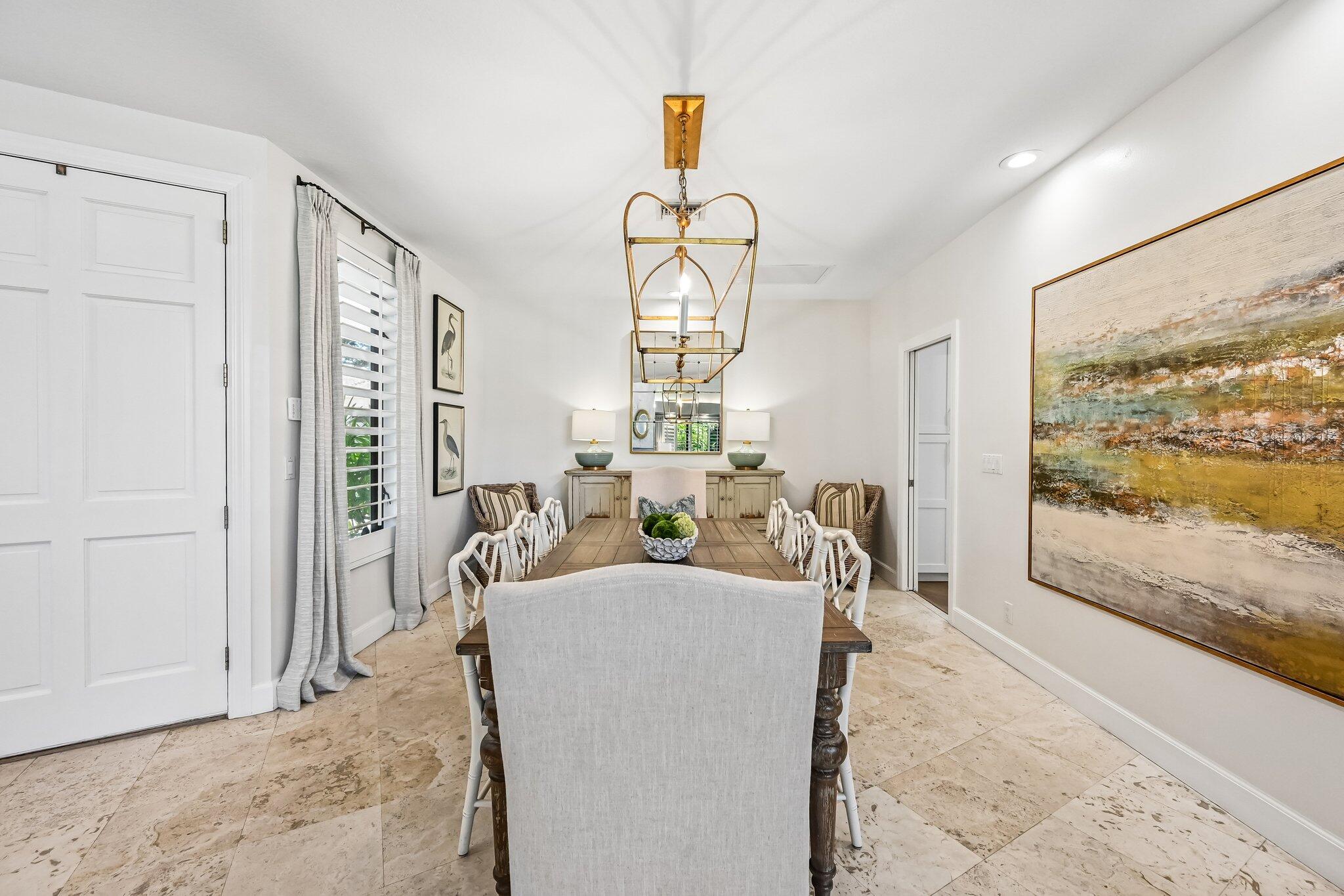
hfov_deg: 104.3
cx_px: 672
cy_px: 448
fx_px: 523
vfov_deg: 81.2
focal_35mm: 14
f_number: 8
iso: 2500
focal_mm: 14
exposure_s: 1/200
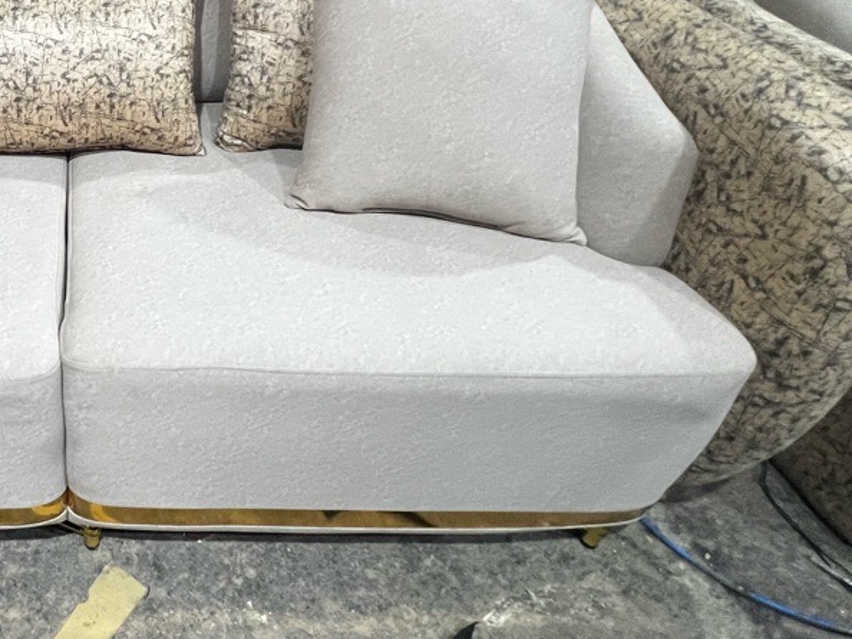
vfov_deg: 46.7
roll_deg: +0.7
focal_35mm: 28
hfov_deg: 53.8
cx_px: 57
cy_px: 112
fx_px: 689
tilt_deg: -29.8
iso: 200
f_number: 1.8
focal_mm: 1.57
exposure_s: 1/50
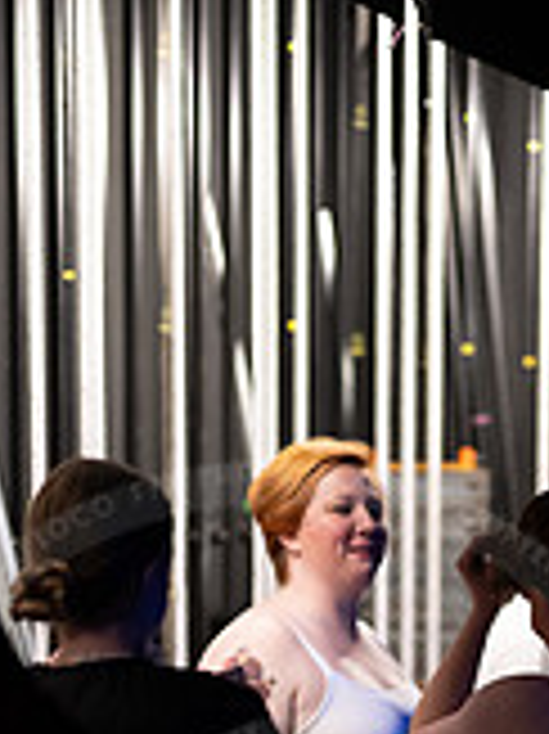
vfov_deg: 14.1
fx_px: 2816
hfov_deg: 11.1
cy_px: 1009
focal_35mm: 133
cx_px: 396
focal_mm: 50
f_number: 1.2
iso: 2000
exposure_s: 1/200
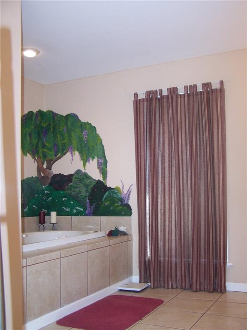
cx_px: 124
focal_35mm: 38
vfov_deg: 49.0
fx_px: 362
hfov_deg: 37.7
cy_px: 165
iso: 140
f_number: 2.8
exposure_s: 1/60
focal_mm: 6.3
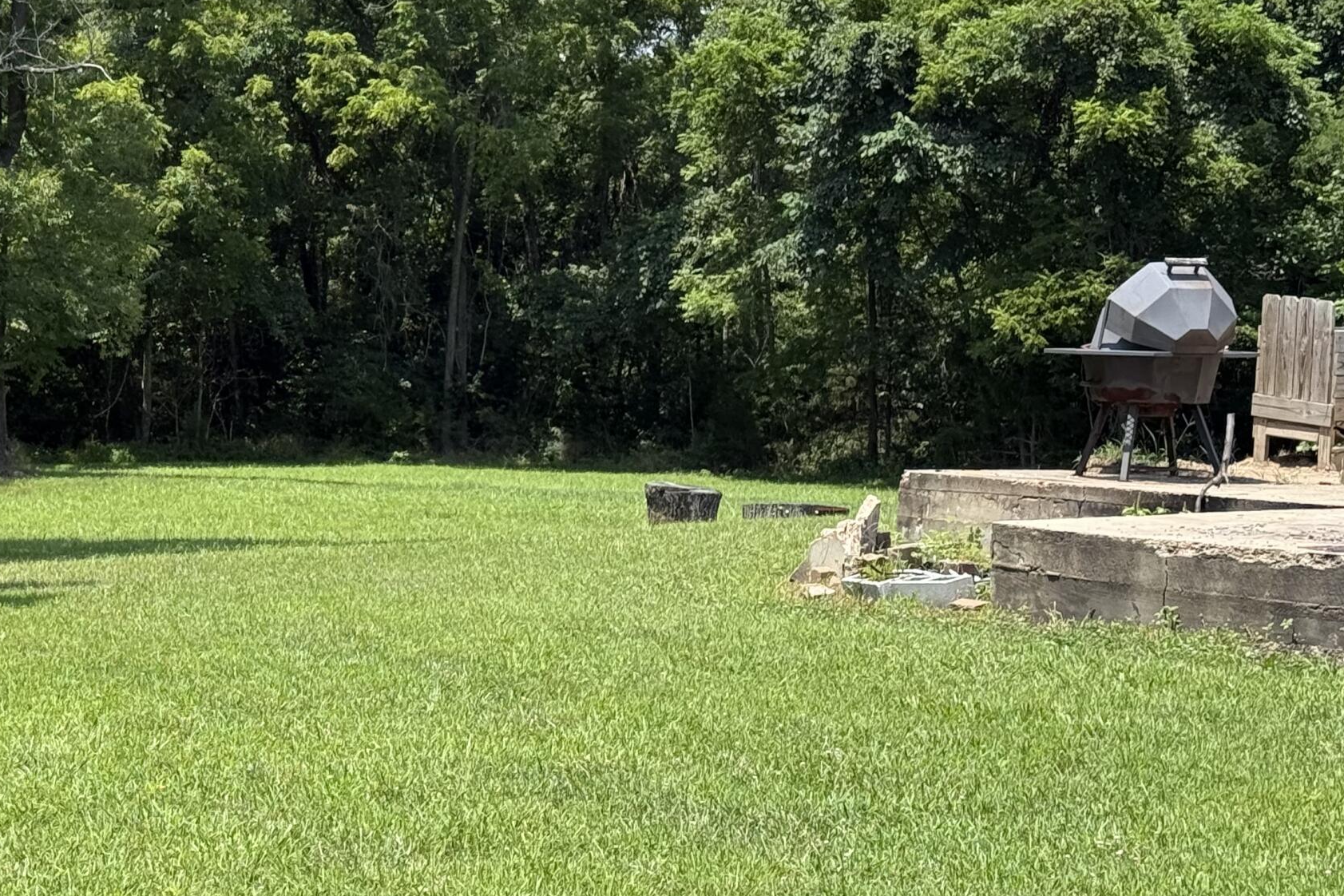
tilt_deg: +0.7
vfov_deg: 15.3
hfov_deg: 22.4
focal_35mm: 89
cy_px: 253
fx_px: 3322
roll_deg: -0.8
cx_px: 153
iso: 80
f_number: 1.78
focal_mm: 6.76
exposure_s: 1/2577
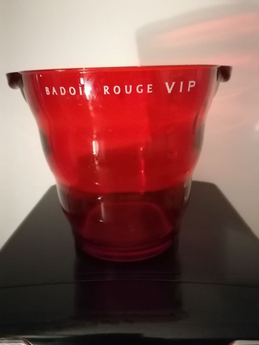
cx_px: 130
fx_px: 269
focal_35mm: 27
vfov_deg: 65.3
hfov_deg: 51.4
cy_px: 172
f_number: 1.8
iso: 3200
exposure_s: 1/12.5
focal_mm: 4.75
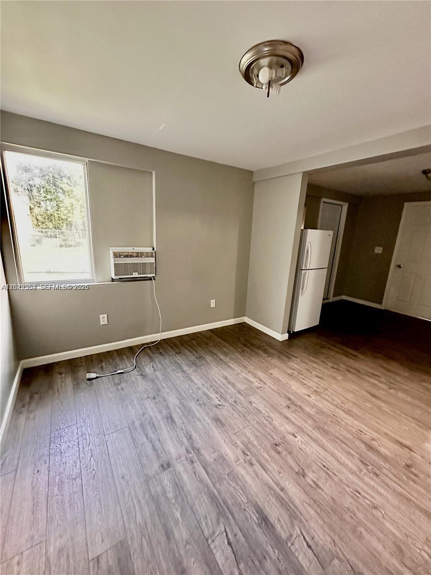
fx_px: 232
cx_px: 216
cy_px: 288
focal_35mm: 14
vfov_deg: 102.1
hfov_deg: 85.7
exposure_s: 1/60
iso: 1250
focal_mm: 2.22
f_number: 2.2
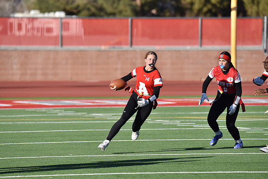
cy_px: 90
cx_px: 134
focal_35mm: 340
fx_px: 2532
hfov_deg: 6.1
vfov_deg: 4.0
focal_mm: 340
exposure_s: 1/4000
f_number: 6
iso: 800
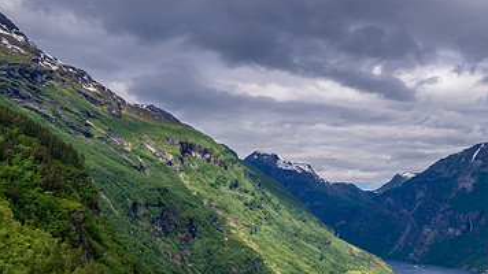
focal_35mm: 41
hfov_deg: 47.4
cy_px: 168
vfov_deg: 28.9
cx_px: 373
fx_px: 530
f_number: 6.3
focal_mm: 24
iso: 180
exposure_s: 1/250
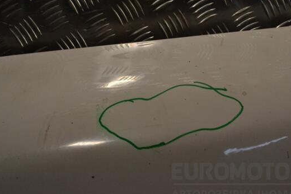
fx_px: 364
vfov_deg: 29.9
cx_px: 161
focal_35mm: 45
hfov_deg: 43.5
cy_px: 97
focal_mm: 26
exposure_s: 1/800
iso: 3200
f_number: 14
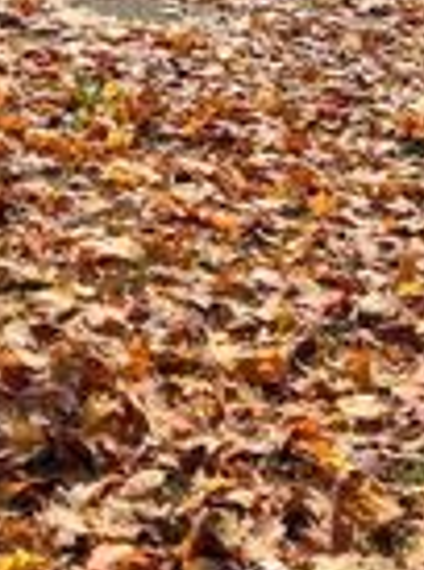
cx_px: 357
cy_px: -193
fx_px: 2084
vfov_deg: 14.8
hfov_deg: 11.6
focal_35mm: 127
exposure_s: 1/3356
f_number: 1.5
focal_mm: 5.7
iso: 50
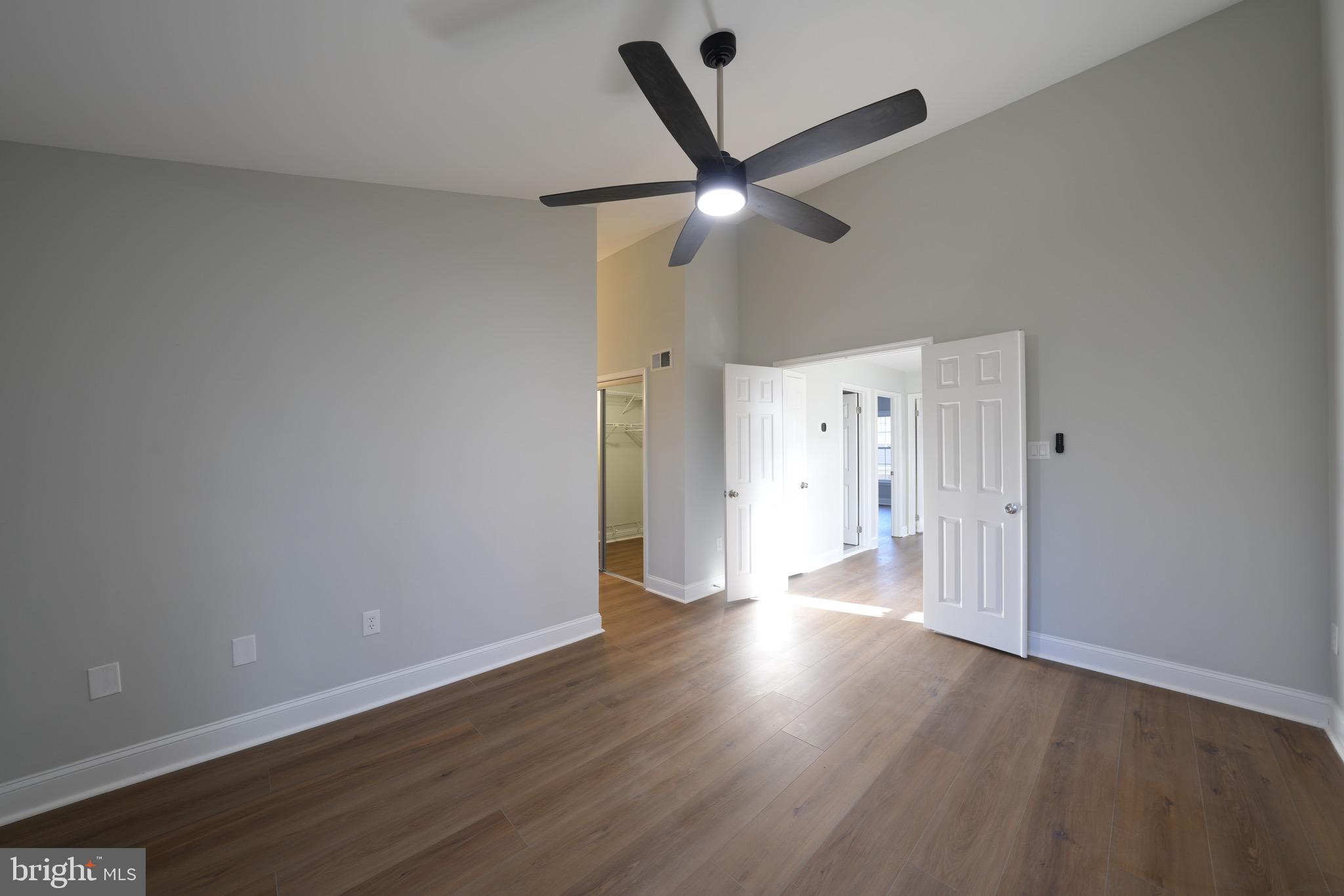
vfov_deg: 90.0
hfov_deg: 112.6
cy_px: 448
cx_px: 672
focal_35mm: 12
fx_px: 448
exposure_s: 1/1.6
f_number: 8
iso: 100
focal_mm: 12
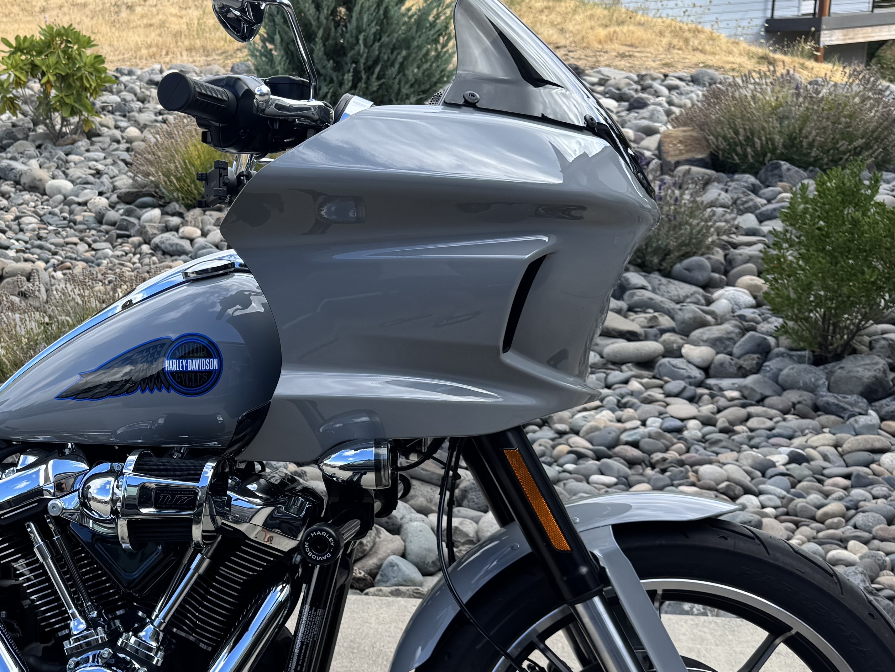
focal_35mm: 48
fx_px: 1241
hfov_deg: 37.6
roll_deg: +3.3
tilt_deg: -17.8
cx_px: 130
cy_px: 422
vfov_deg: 30.1
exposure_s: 1/1131
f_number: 1.78
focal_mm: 6.76
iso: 80
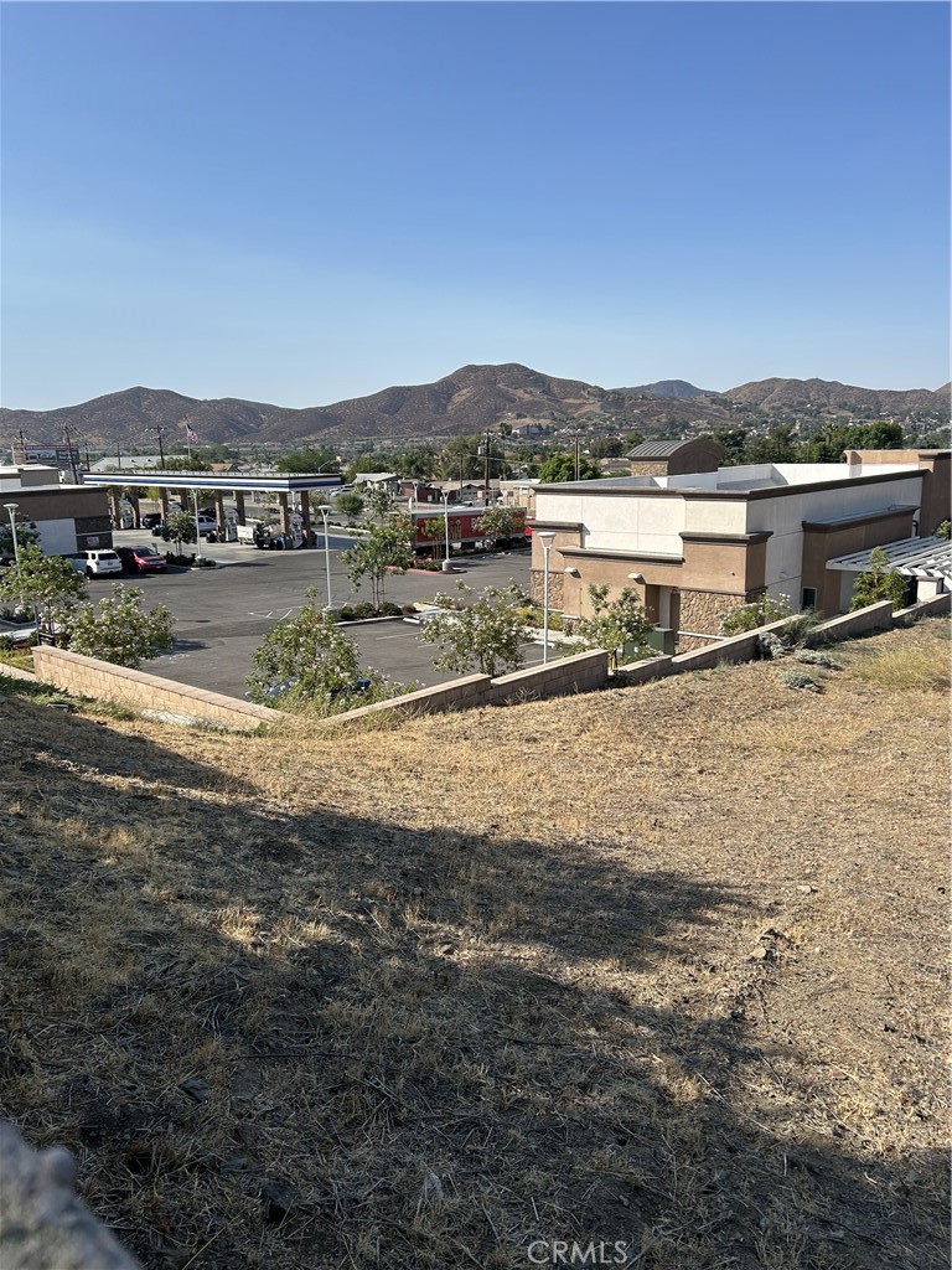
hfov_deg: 53.1
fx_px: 953
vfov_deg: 67.3
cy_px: 635
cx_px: 476
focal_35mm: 26
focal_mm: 5.7
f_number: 1.5
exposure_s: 1/4630
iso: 50
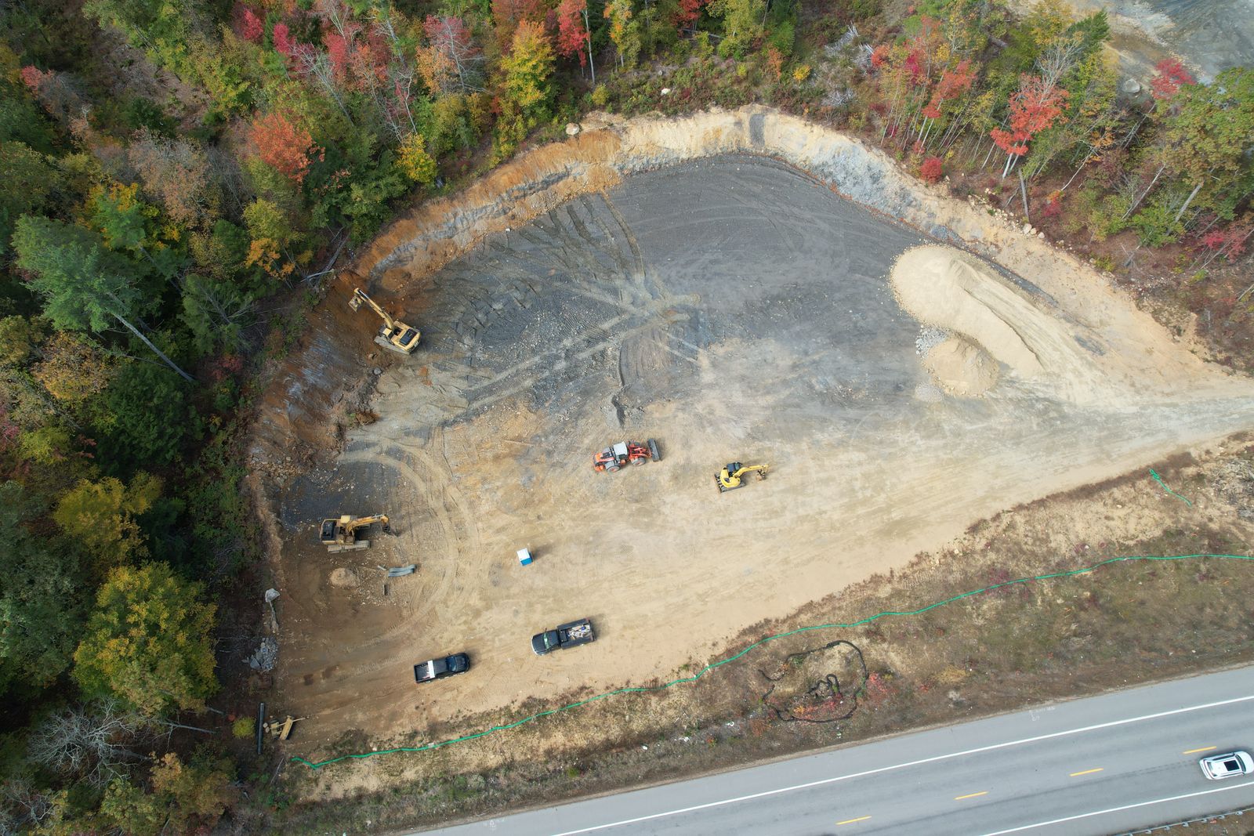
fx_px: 766
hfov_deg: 78.6
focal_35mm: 22
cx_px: 627
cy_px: 418
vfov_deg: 57.2
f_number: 2.8
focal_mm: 8.38
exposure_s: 1/640
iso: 110
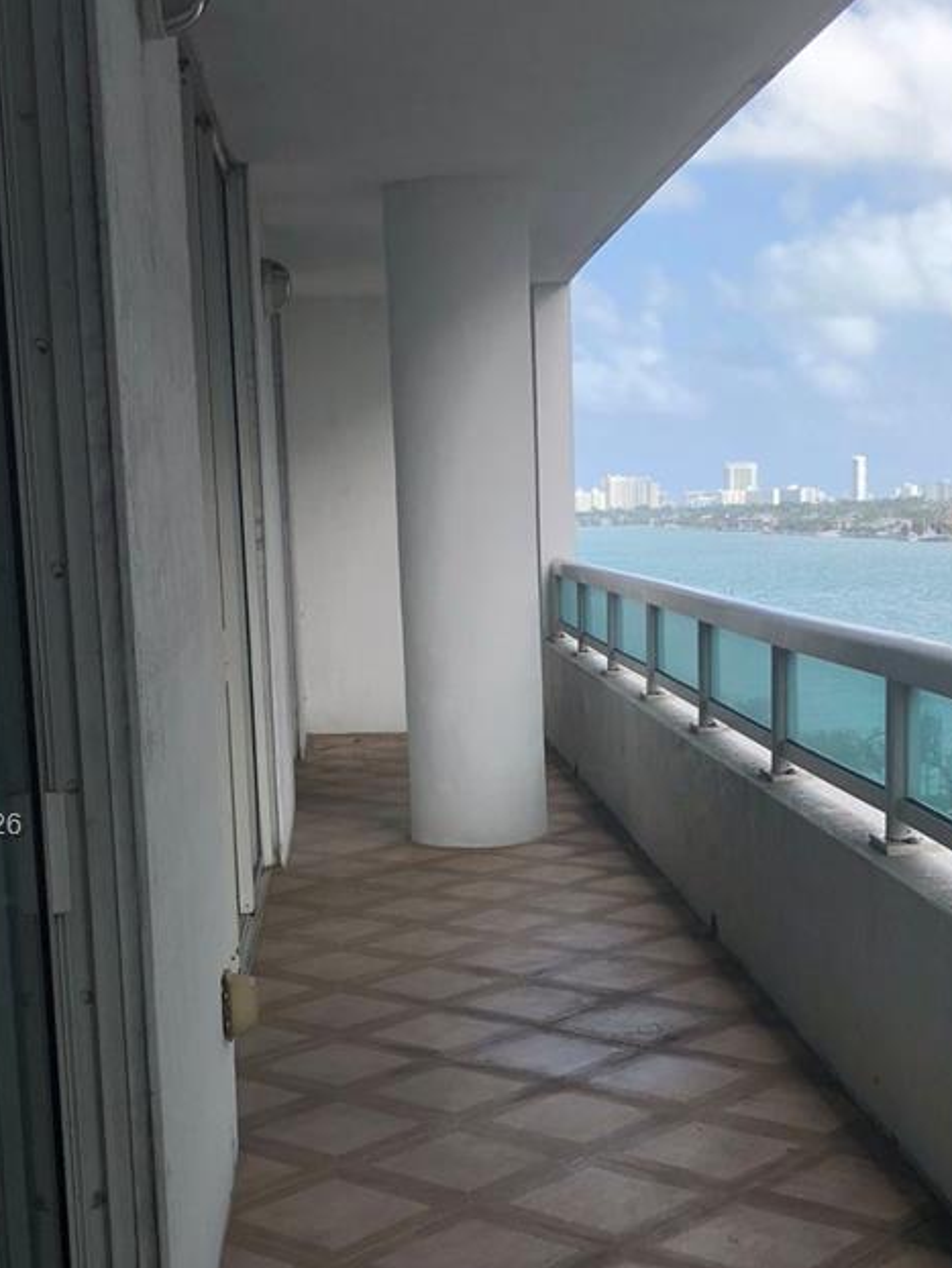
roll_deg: -0.2
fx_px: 1979
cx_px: 563
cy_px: 828
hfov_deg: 27.0
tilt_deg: -8.6
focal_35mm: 54
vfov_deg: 35.2
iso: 20
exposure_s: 1/592
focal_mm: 4
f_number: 1.8
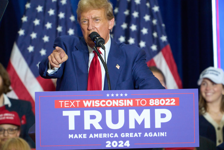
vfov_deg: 1.7
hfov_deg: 2.6
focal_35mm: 800
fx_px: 4978
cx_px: 112
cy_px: 75
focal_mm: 800
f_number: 11
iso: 6400
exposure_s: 1/80
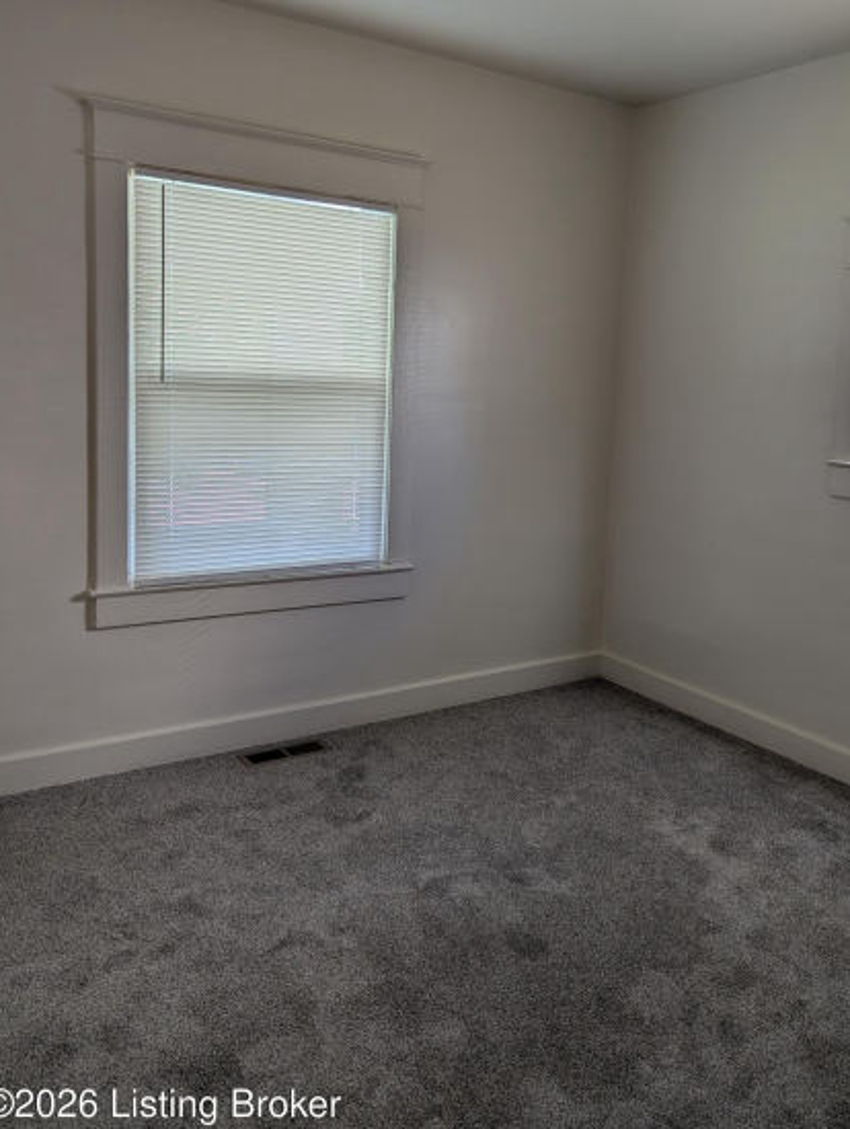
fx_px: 947
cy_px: 484
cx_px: 495
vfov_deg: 61.3
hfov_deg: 48.1
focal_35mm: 29
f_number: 1.85
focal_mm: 6.81
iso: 43
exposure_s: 1/40
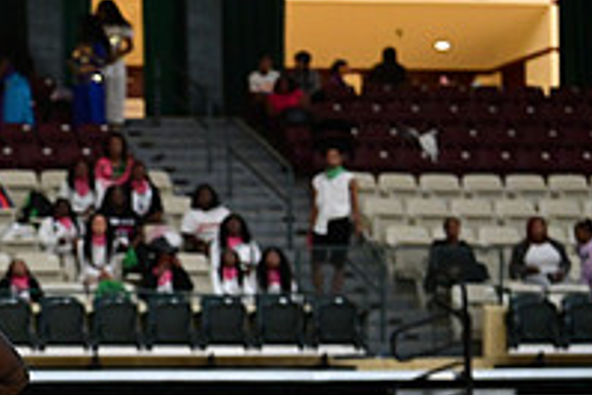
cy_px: 478
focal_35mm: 210
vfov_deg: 6.5
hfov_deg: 9.7
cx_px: -95
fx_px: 3456
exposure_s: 1/1000
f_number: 3.2
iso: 6400
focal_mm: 72
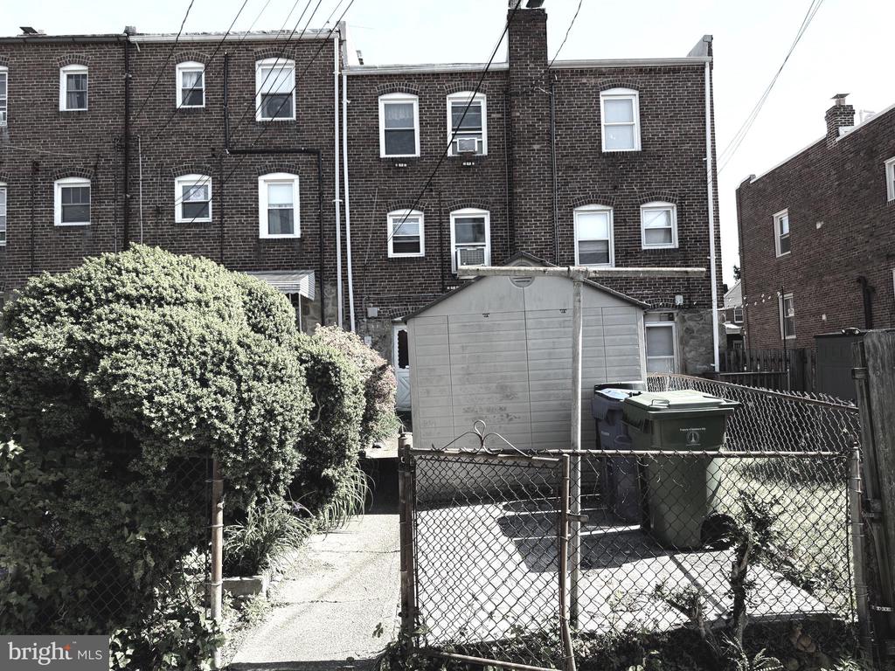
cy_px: 336
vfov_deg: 56.8
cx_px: 448
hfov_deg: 71.6
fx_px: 621
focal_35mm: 24
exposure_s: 1/2169
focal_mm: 6.76
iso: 100
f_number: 1.78
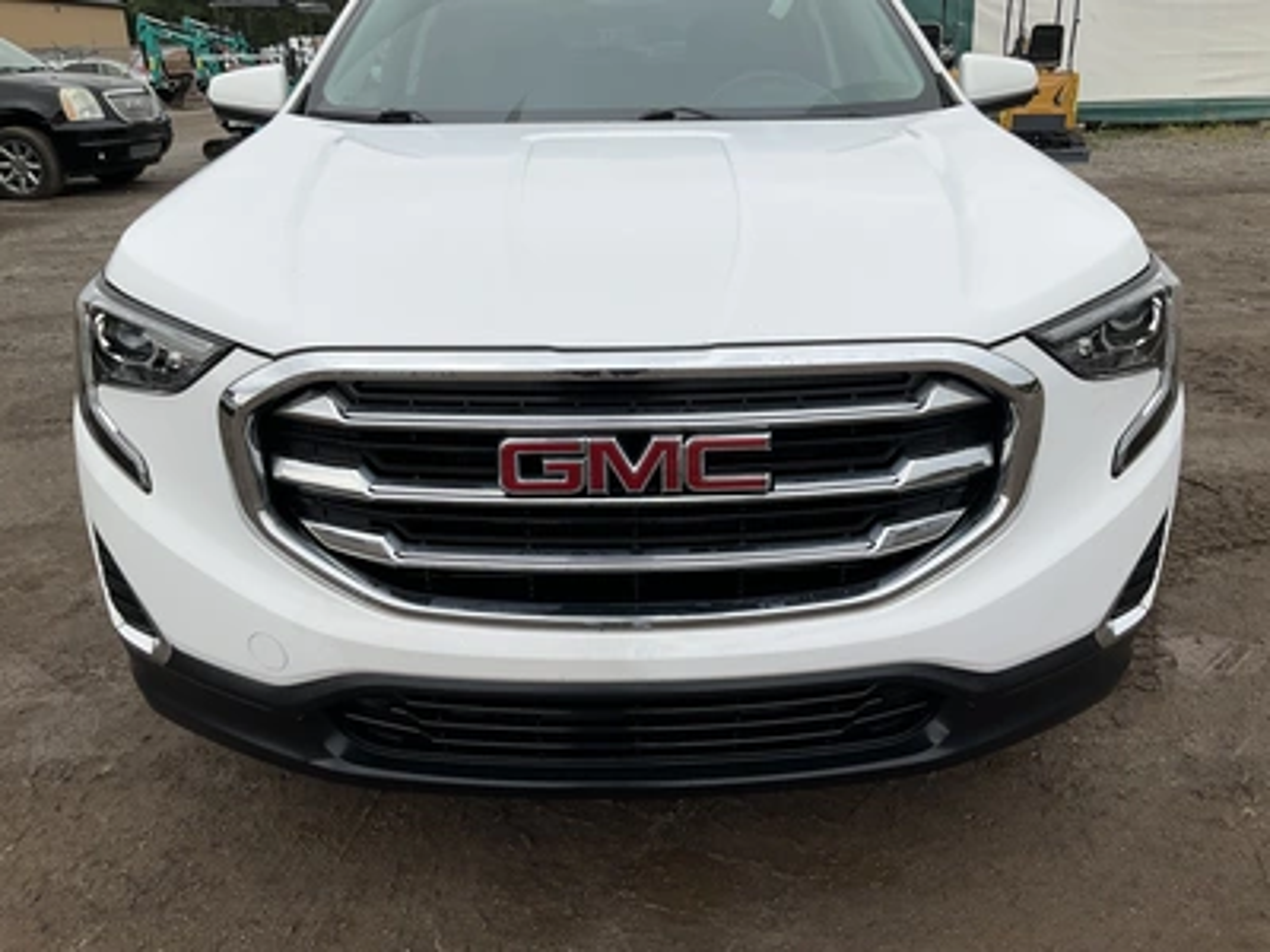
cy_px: 476
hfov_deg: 61.7
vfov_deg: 48.2
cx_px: 635
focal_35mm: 29
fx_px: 1064
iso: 25
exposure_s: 1/1912
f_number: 1.8
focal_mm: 3
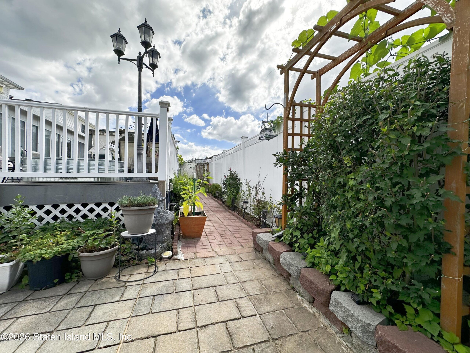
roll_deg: -0.9
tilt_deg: +2.0
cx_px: 235
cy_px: 176
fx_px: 190
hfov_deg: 102.1
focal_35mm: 14
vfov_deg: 85.7
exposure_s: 1/2304
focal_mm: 2.22
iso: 50
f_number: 2.2
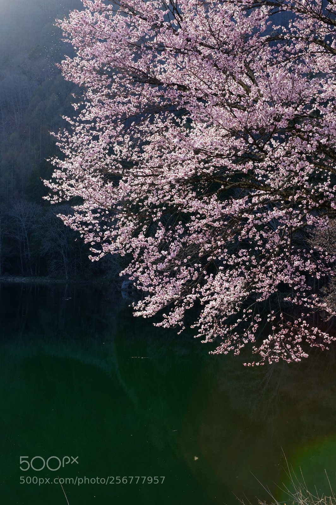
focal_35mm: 53
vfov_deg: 37.5
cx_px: 168
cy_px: 252
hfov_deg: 25.5
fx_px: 743
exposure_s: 1/125
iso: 100
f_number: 5.6
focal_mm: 35
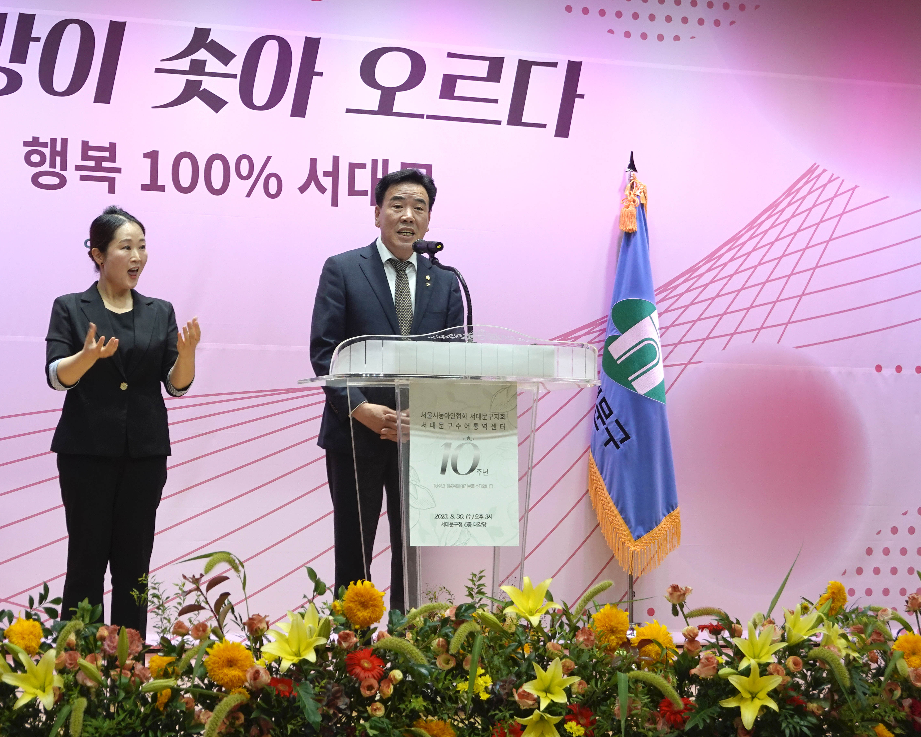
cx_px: 369
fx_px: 2235
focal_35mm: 82
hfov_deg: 23.2
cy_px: 366
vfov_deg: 18.7
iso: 200
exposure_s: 1/80
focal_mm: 26.37
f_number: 4
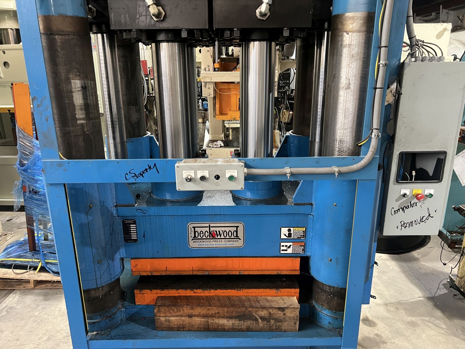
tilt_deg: -19.0
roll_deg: +0.9
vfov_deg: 53.1
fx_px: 349
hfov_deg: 67.3
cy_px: 174
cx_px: 232
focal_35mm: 26
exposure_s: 1/60
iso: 320
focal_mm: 5.7
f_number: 1.5
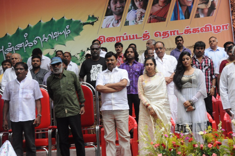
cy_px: 78
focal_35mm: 63
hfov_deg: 31.9
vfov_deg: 21.5
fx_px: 411
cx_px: 118
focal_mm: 42
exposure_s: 1/125
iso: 1250
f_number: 11
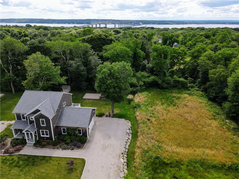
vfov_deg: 56.8
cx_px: 120
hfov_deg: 71.6
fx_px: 166
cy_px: 90
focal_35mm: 24
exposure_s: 1/400
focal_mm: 4.5
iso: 100
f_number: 2.8
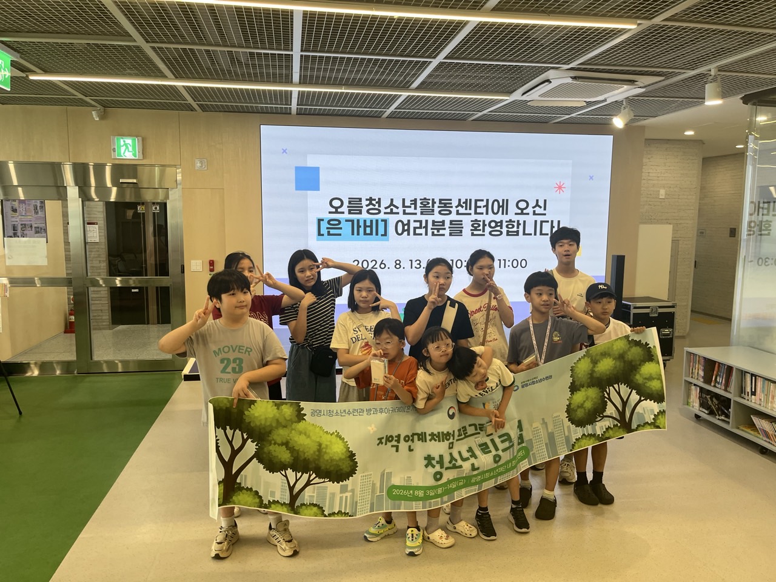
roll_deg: -0.9
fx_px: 583
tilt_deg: -7.4
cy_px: 291
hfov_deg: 67.3
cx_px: 388
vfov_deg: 53.1
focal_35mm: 26
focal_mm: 5.1
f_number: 1.6
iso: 64
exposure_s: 1/120
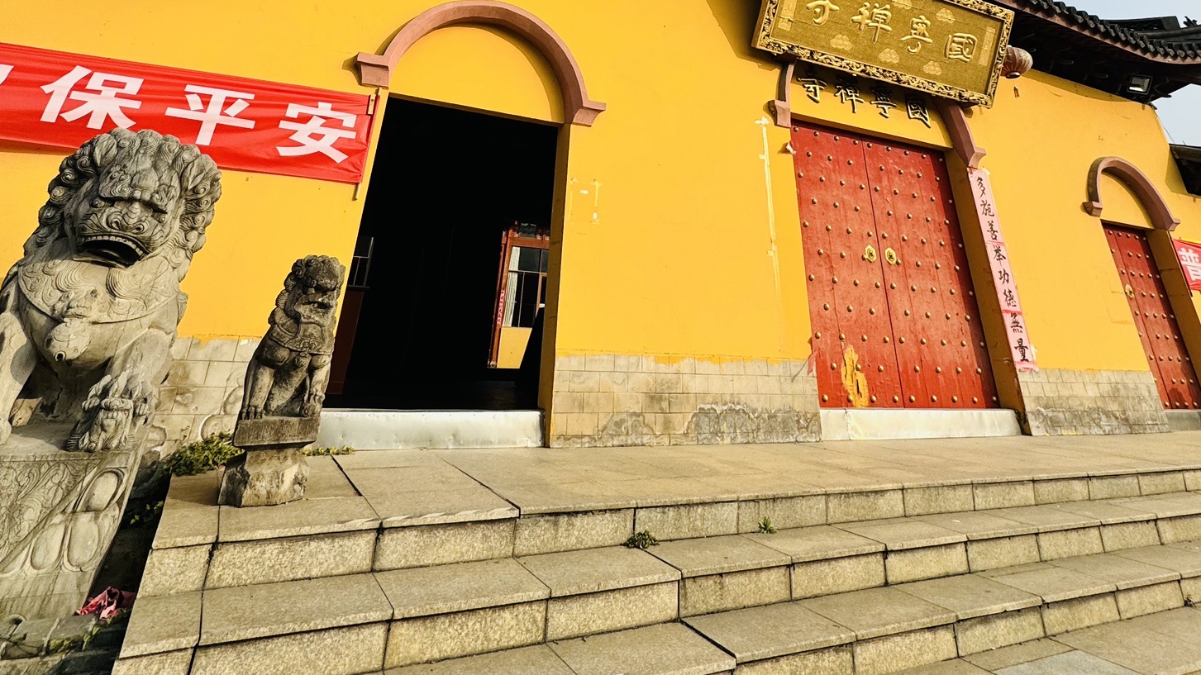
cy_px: -55
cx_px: 612
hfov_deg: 83.8
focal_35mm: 21
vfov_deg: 42.8
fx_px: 669
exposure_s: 1/1567
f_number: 2.2
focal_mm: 2.22
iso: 50
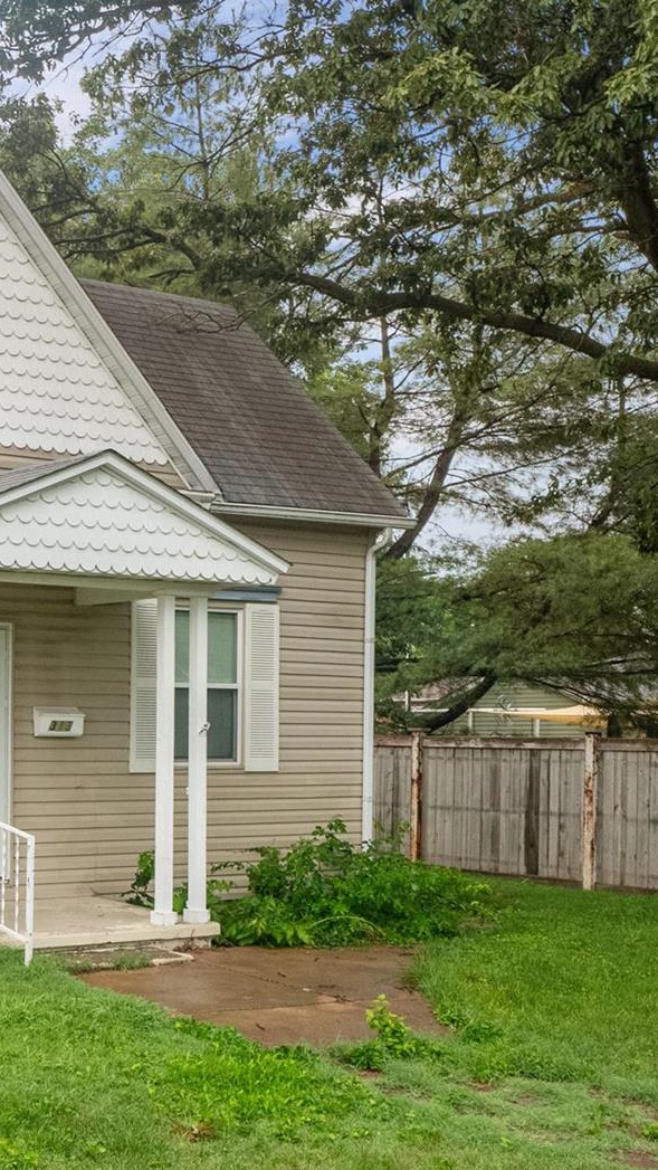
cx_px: -105
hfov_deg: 23.1
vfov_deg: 42.9
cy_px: 587
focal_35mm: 48
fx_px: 1489
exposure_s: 1/200
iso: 800
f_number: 8
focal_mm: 15
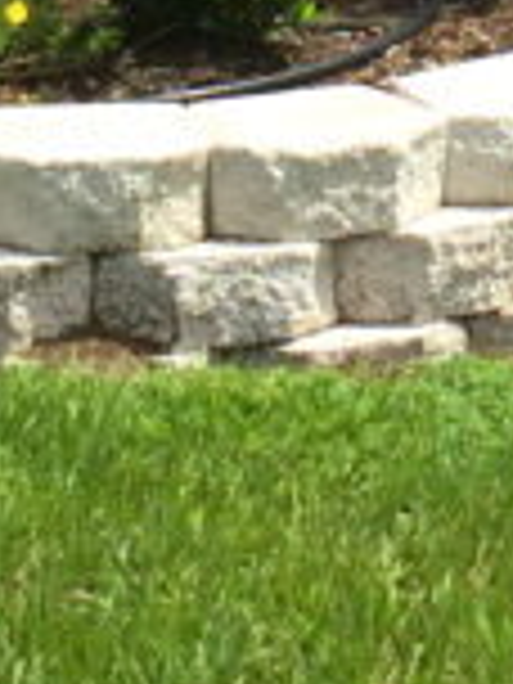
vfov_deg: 9.5
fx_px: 3853
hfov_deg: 7.6
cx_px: 279
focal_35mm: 195
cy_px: -657
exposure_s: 1/3597
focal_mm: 4.15
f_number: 2.2
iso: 32
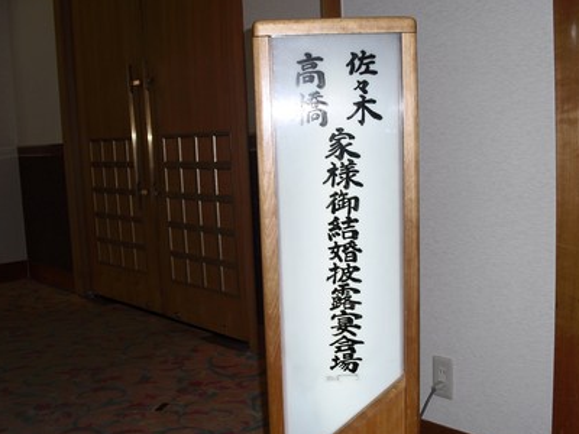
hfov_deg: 42.0
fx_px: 753
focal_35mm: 45
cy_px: 235
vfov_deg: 32.2
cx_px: 324
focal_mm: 6.3
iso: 64
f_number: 3.1
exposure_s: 1/100
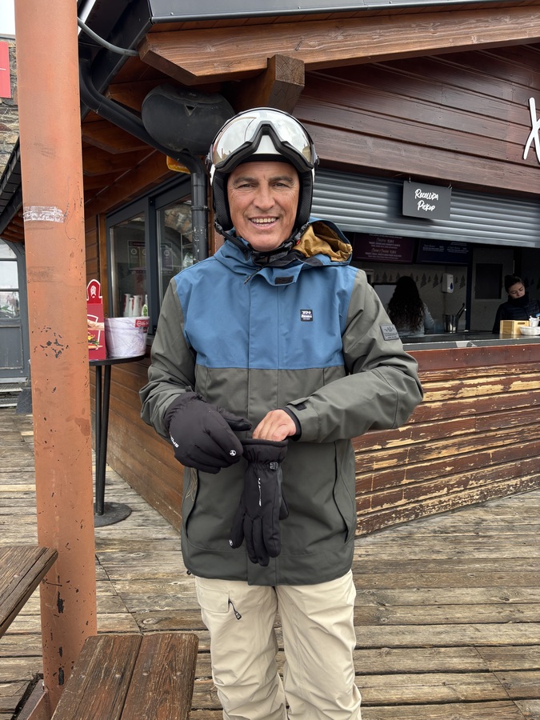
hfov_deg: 53.1
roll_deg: -0.9
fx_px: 541
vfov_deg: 67.3
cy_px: 360
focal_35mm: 26
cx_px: 270
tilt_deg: -6.0
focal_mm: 5.96
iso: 50
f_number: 1.6
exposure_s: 1/493
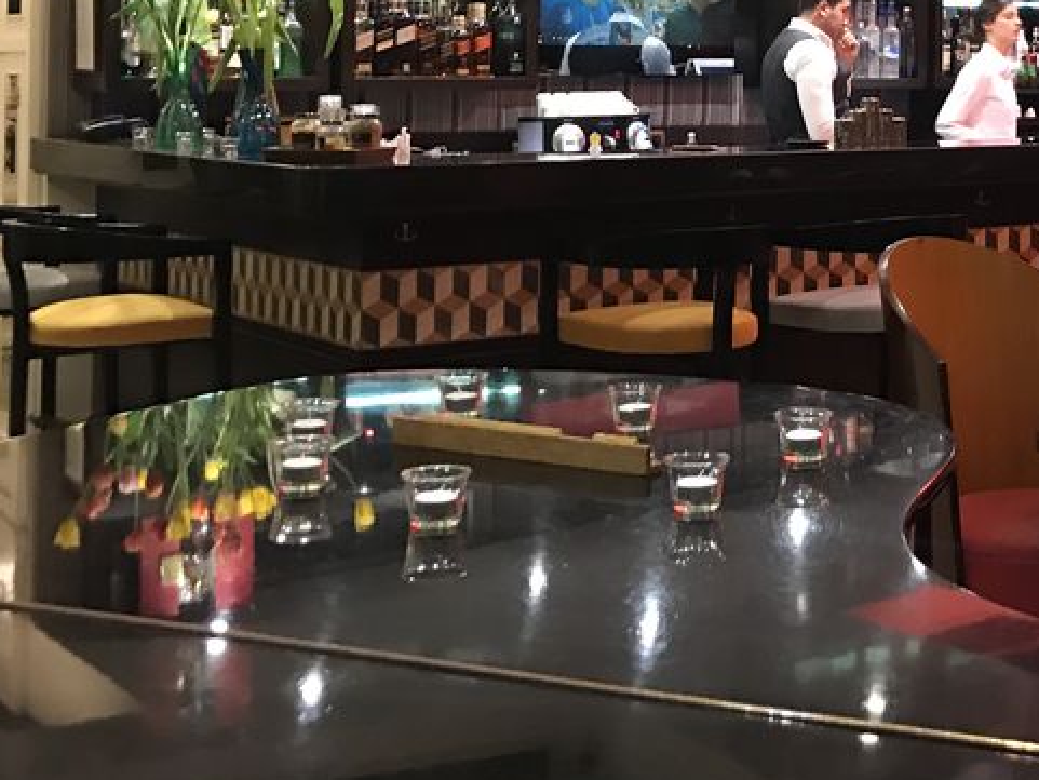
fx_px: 1861
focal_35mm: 62
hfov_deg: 29.9
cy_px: 48
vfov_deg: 22.9
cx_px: 927
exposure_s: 1/14
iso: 80
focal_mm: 3.99
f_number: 1.8
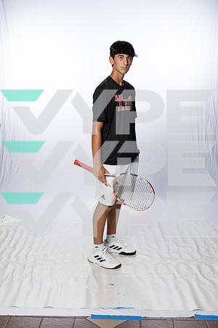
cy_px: 164
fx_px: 427
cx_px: 109
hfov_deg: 28.6
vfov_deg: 41.9
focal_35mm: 47
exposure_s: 1/250
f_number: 8
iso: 640
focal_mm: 47
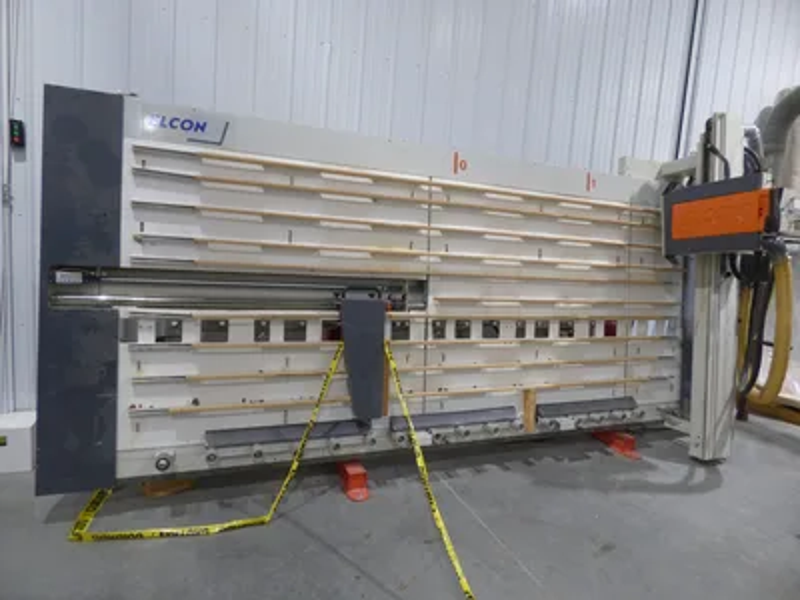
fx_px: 462
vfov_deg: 66.0
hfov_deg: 81.7
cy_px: 300
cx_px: 400
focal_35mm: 20
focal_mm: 3.58
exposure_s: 1/60
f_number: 2.8
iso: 250
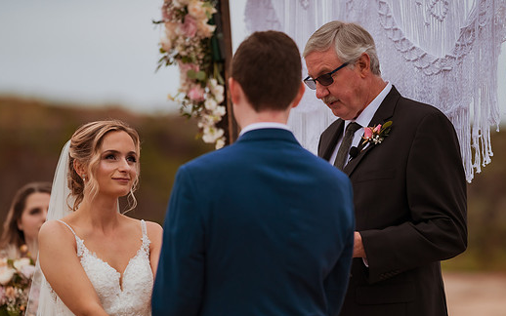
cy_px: 157
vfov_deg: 8.5
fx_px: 2124
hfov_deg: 13.6
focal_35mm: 154
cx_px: 262
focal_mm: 135
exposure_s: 1/3200
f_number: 1.8
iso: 500
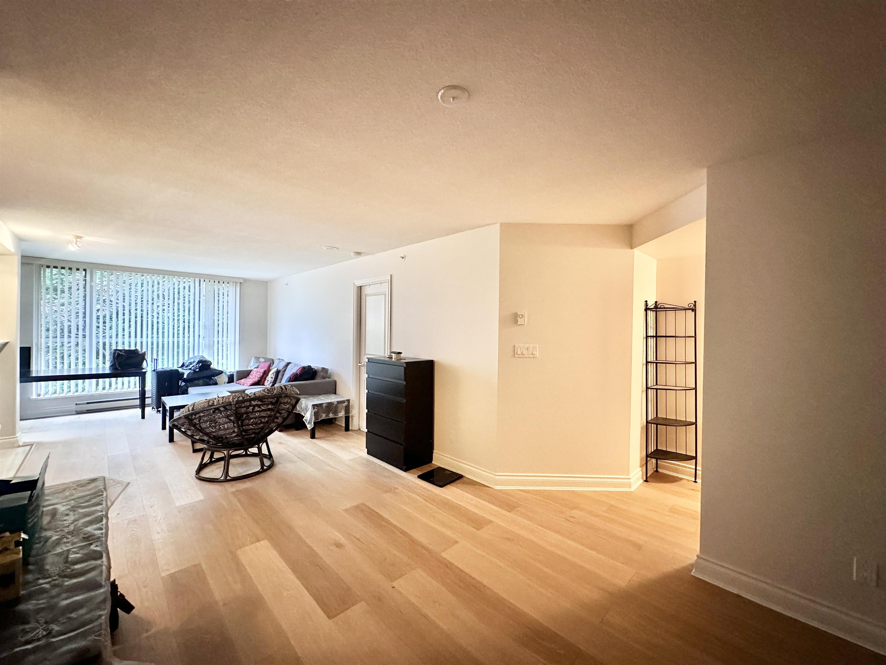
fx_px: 358
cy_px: 332
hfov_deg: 102.1
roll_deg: -0.9
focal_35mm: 14
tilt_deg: -0.5
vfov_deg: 85.7
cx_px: 443
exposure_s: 1/42
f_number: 2.2
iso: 640
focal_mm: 2.22
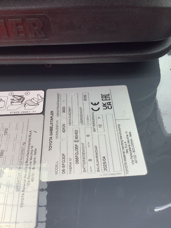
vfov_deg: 58.4
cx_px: 86
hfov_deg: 45.4
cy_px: 114
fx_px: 204
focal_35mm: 31
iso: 25
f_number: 2.4
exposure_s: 1/125
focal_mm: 3.3
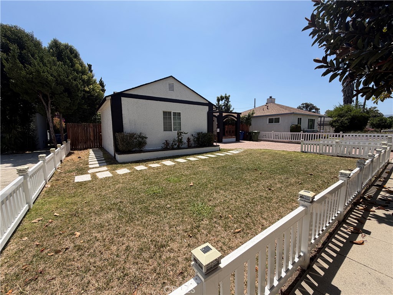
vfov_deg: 85.7
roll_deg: +1.1
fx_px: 159
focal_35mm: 14
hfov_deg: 102.1
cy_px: 148
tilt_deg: -7.3
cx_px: 196
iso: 20
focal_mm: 2.22
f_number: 2.2
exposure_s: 1/928
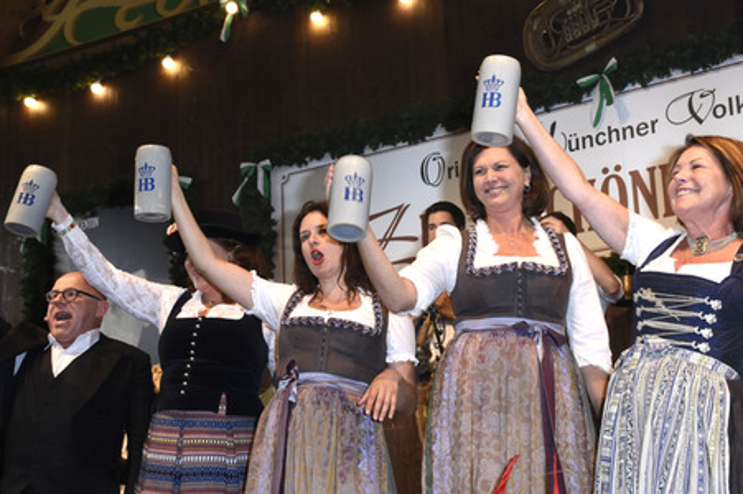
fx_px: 1176
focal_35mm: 57
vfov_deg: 23.7
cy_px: 247
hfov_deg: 35.1
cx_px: 372
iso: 800
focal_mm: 38
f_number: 6.3
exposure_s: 1/100
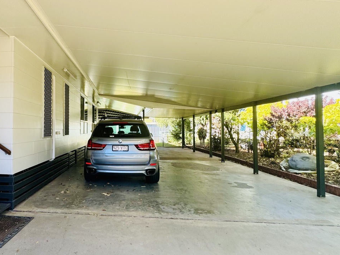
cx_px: 100
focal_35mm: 22
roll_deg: +1.7
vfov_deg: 61.1
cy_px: 126
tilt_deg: +0.4
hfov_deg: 72.8
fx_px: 216
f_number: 2.2
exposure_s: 1/124
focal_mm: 2.22
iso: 40
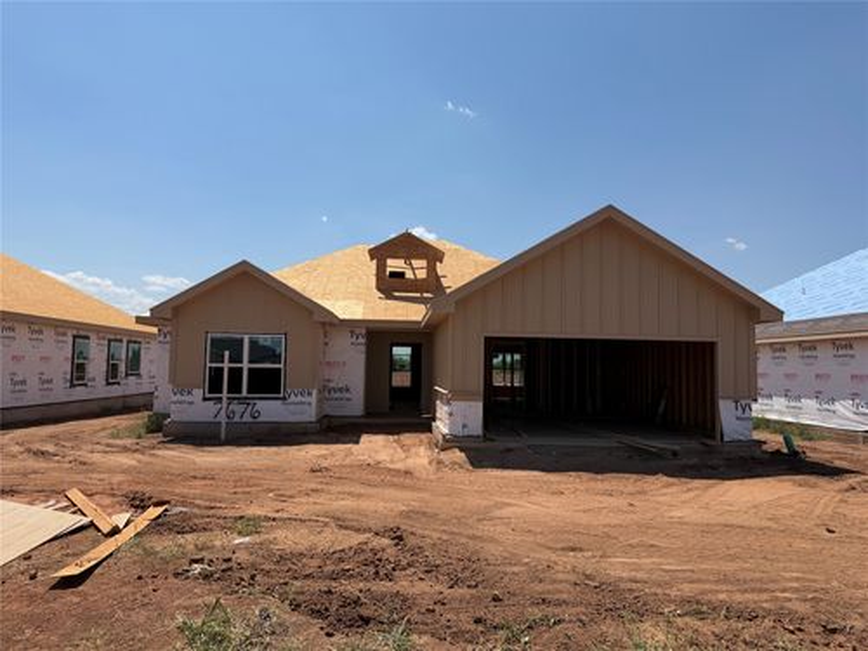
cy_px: 326
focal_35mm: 24
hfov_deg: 71.6
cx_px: 434
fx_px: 602
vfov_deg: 56.8
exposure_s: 1/7353
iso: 80
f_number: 1.78
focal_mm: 6.76
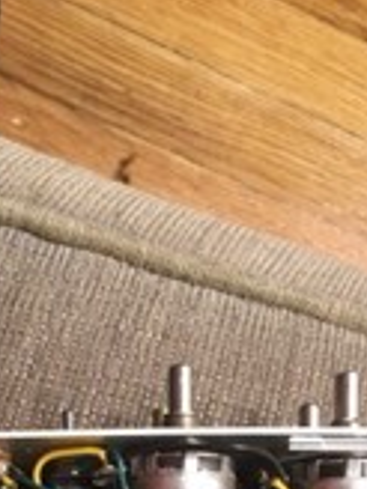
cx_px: 63
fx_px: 1202
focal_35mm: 85
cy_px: 704
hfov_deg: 17.2
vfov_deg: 20.2
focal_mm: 4.15
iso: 100
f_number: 2.2
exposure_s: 1/30
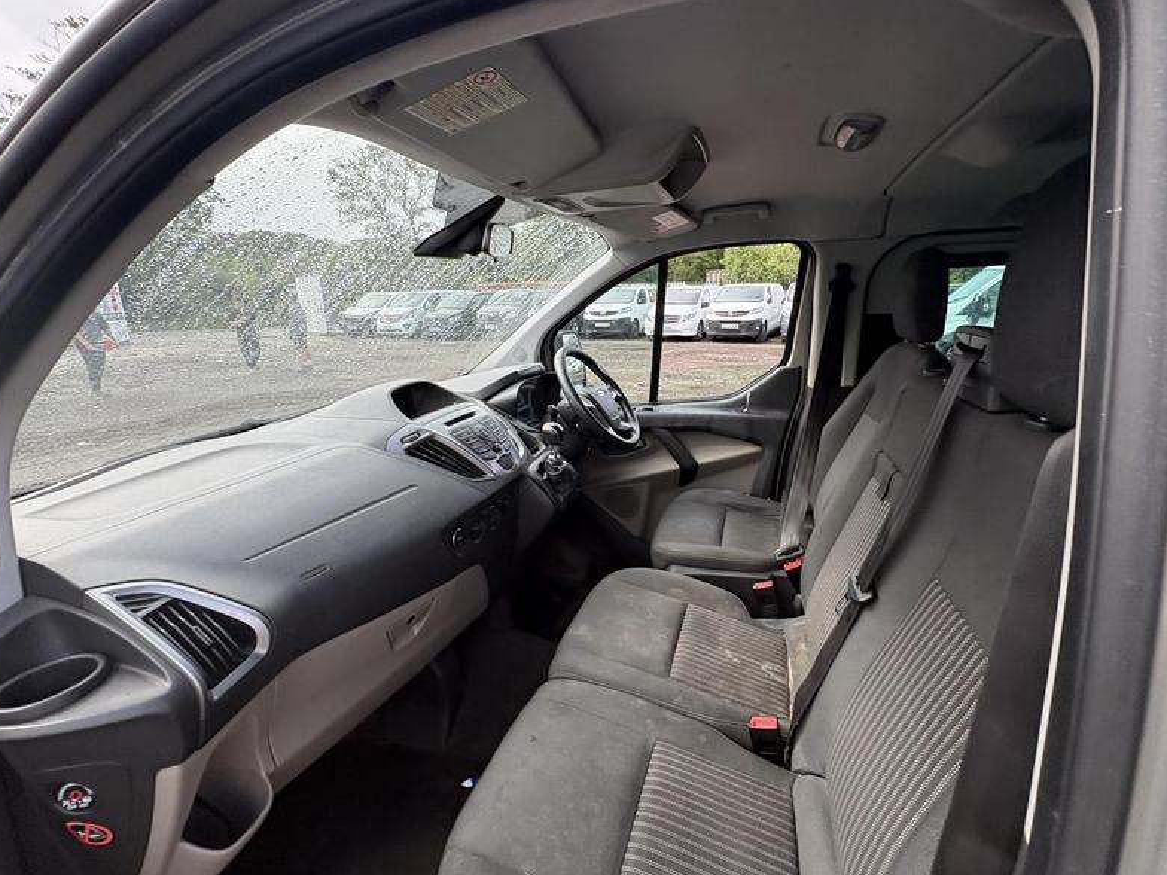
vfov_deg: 78.1
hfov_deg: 94.4
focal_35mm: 16
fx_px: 539
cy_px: 424
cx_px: 621
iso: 64
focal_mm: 2.22
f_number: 2.2
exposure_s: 1/337
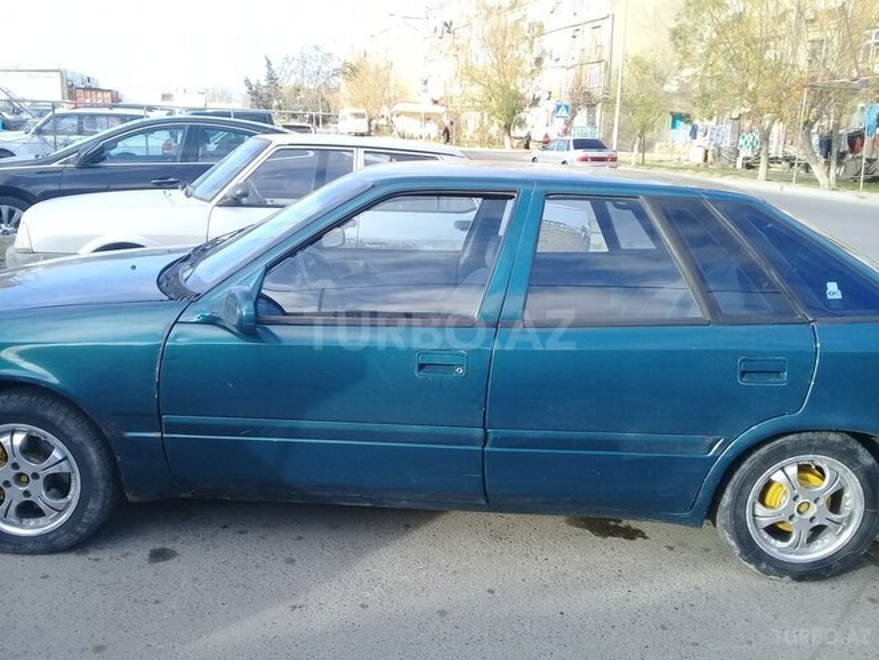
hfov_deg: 58.4
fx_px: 787
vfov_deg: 45.4
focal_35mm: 31
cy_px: 330
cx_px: 440
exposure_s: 1/249
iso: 50
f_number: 2.2
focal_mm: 3.3
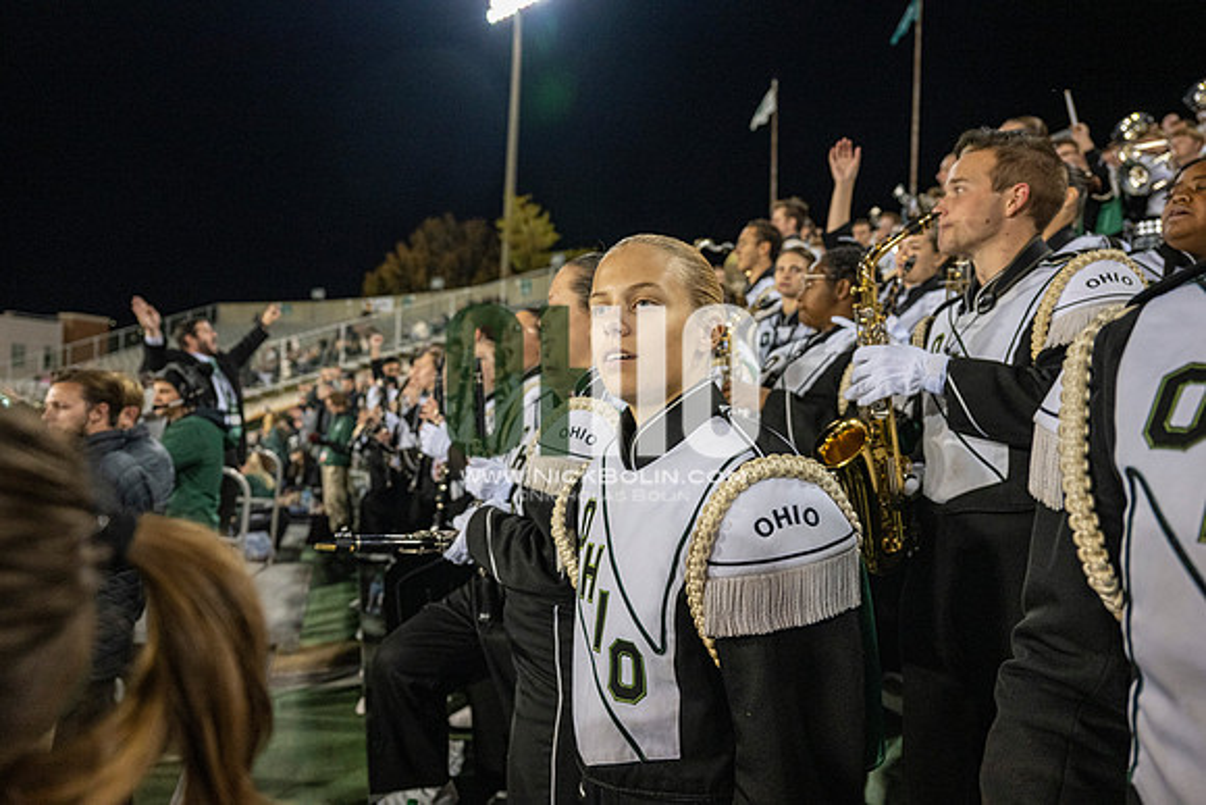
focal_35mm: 24
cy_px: 402
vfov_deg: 53.2
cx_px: 603
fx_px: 804
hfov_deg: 73.7
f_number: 3.2
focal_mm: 24
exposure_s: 1/500
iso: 2000
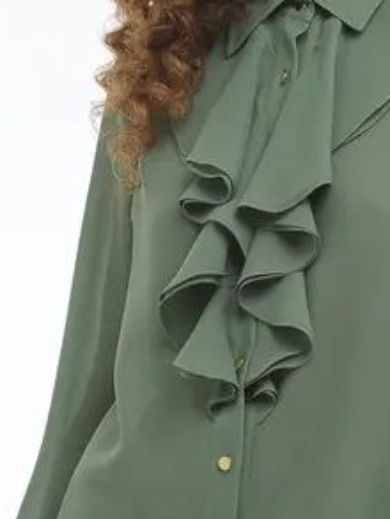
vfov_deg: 4.5
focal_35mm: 443
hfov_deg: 3.4
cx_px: 281
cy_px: 298
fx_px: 6650
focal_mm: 150
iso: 200
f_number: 9
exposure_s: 1/160
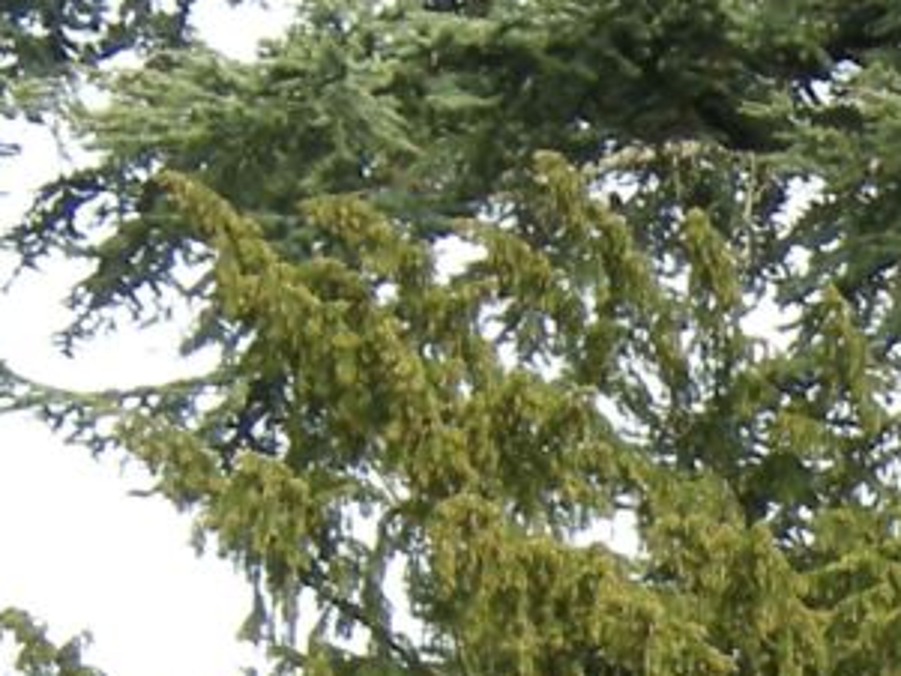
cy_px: 1334
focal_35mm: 312
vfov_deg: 4.7
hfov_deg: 6.2
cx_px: 1580
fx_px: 8124
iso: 64
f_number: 3.9
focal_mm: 10.1
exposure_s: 1/155
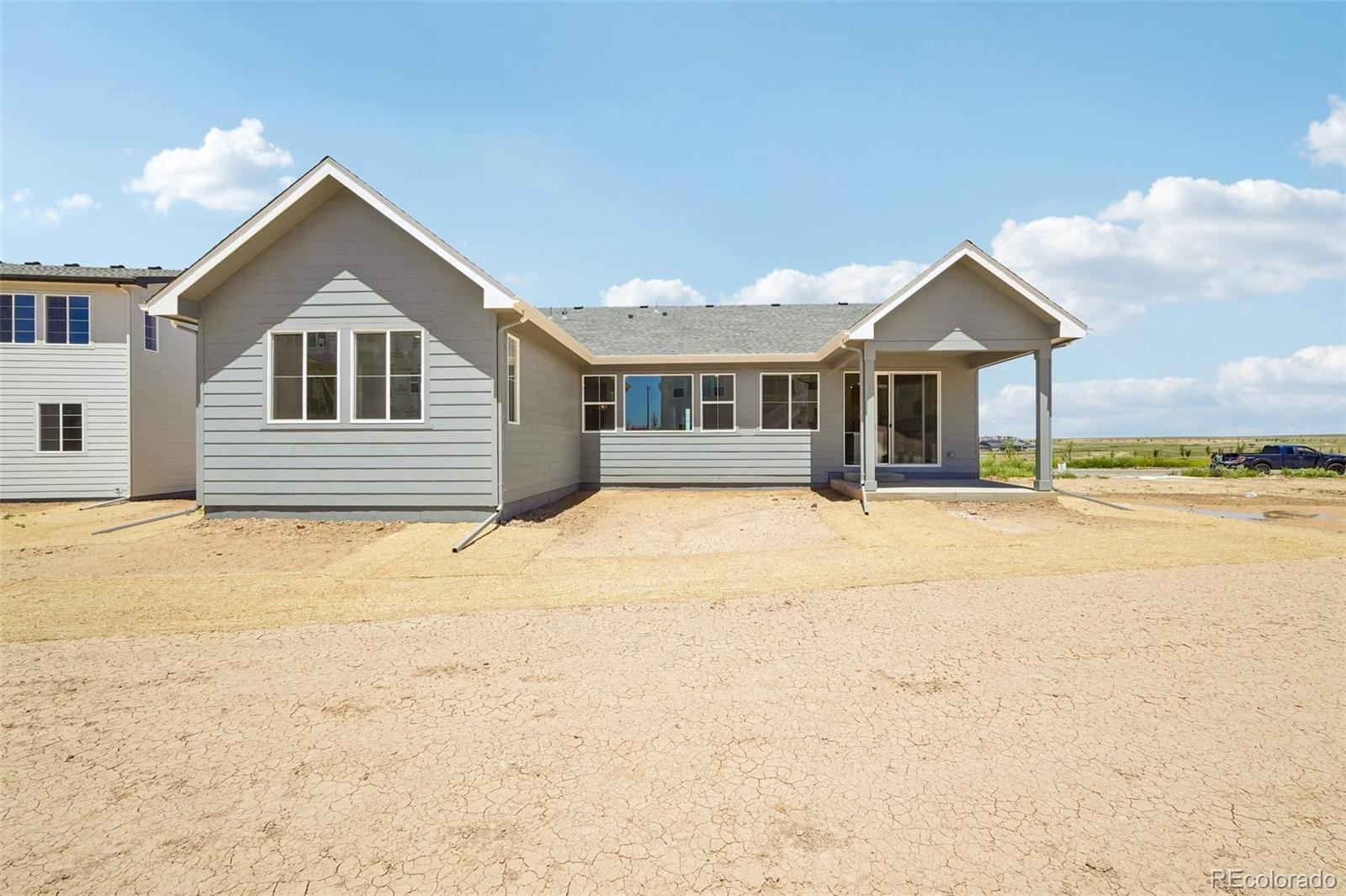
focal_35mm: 15
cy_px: 448
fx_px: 561
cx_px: 673
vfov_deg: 77.3
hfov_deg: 100.4
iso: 800
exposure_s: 1/2000
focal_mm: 10
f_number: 8
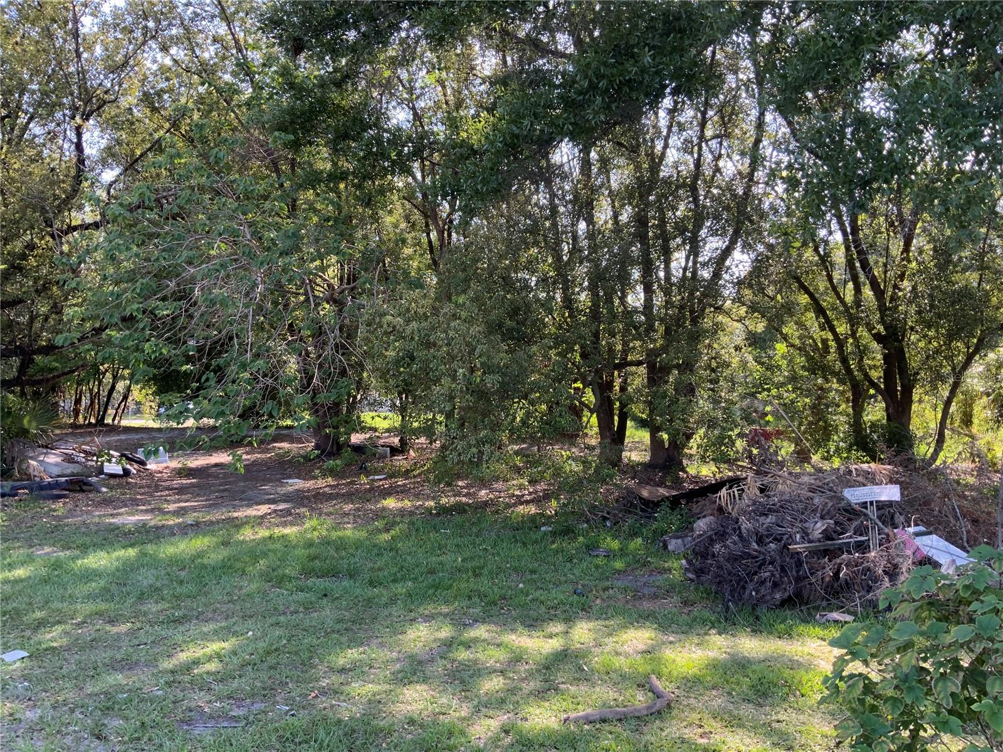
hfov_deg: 61.7
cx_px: 502
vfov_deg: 48.2
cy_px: 376
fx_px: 840
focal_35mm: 29
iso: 20
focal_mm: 3
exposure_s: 1/122
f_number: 1.8
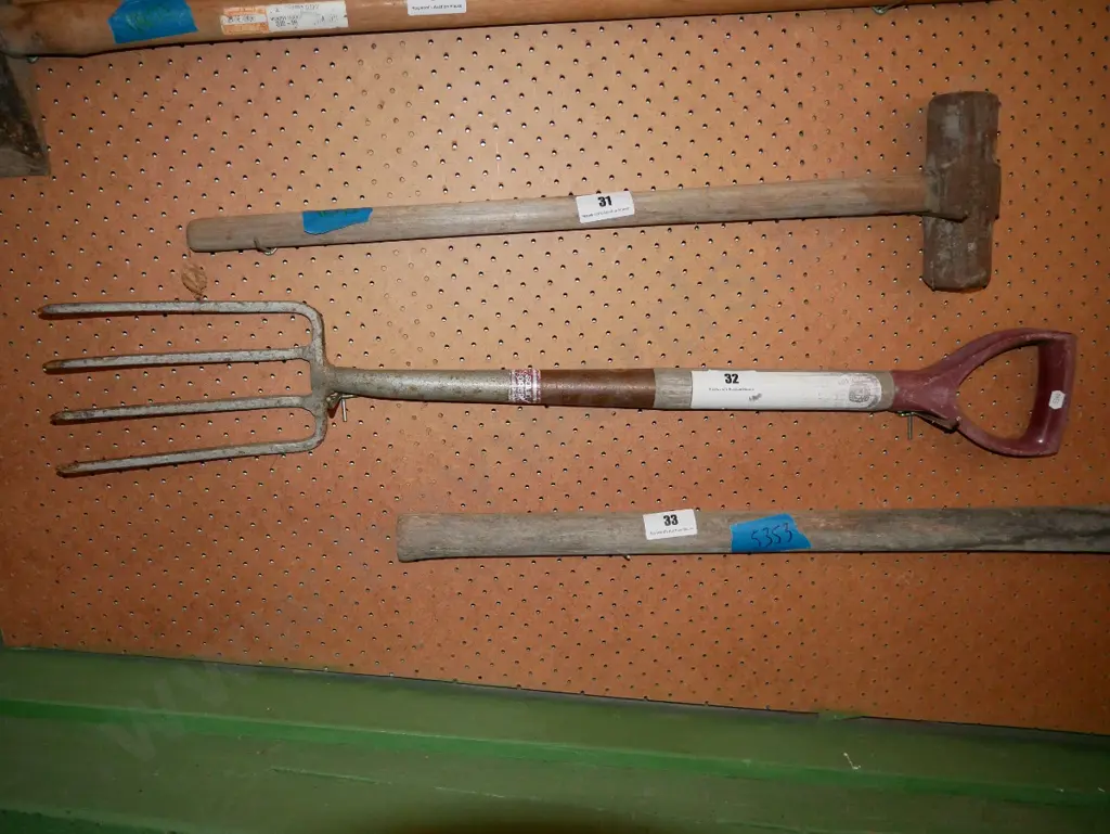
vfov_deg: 41.8
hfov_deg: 53.9
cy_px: 417
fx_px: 1091
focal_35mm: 34
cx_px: 555
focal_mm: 17
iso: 3200
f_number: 3.8
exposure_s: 1/60
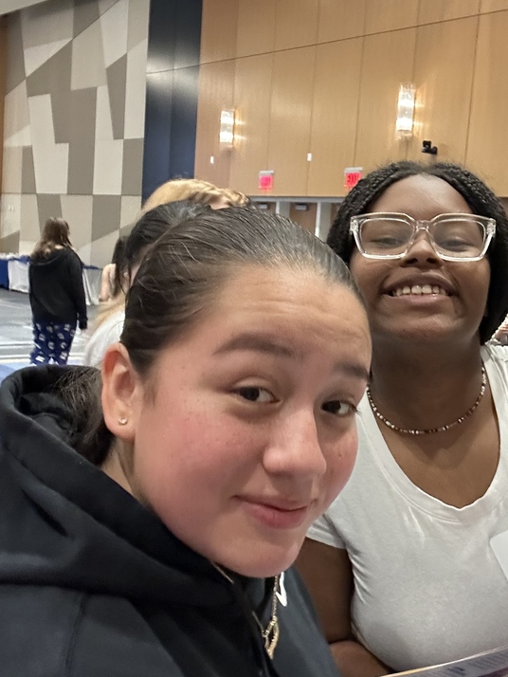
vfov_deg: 43.8
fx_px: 841
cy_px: 329
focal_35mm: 43
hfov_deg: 33.4
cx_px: 323
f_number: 1.9
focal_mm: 2.69
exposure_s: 1/40
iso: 320
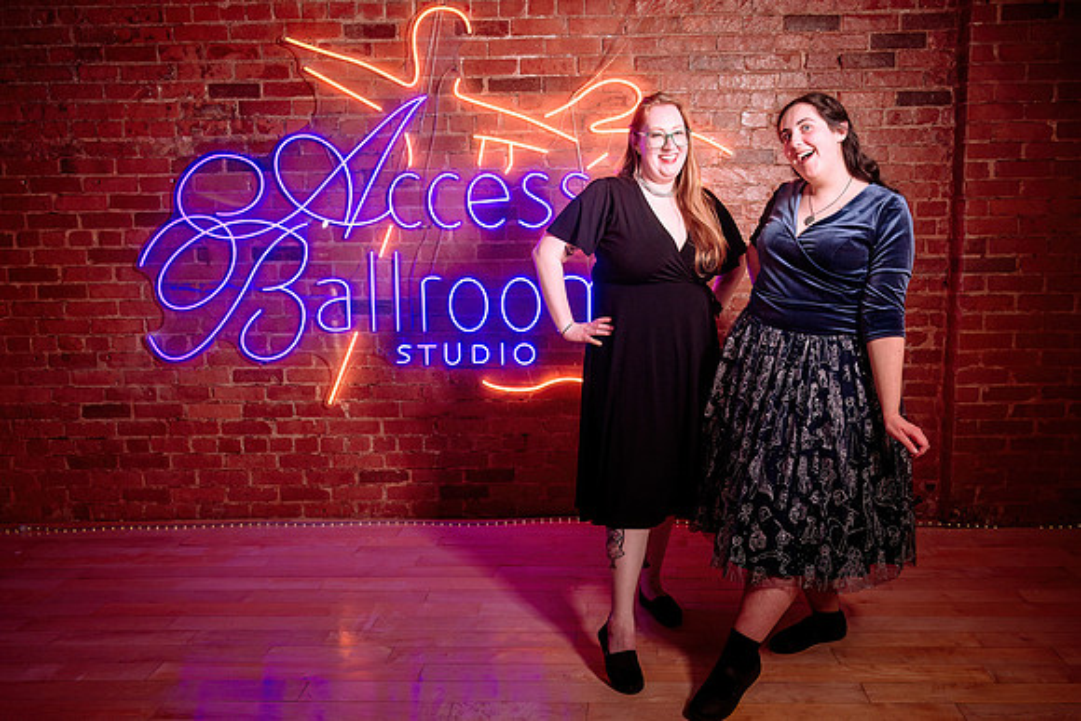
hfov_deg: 61.2
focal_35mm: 30
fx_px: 911
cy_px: 350
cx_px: 607
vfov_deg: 43.2
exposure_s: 1/200
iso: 500
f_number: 4
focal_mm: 27
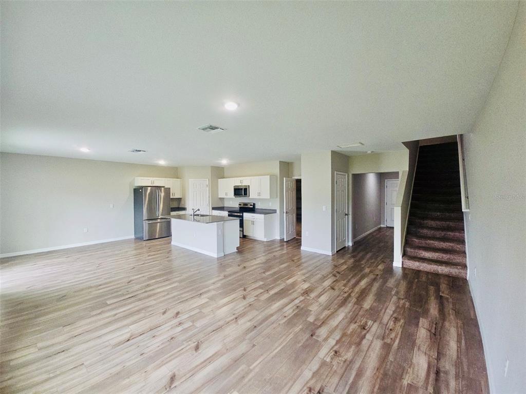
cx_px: 263
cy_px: 197
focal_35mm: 13
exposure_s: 1/60.2
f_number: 2.2
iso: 97
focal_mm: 2.2
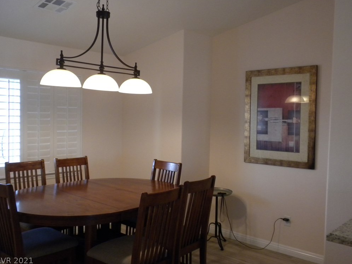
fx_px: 386
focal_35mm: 38
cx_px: 175
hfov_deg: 49.0
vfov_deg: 37.7
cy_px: 131
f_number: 3.5
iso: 400
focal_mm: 6.6
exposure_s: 1/60.6
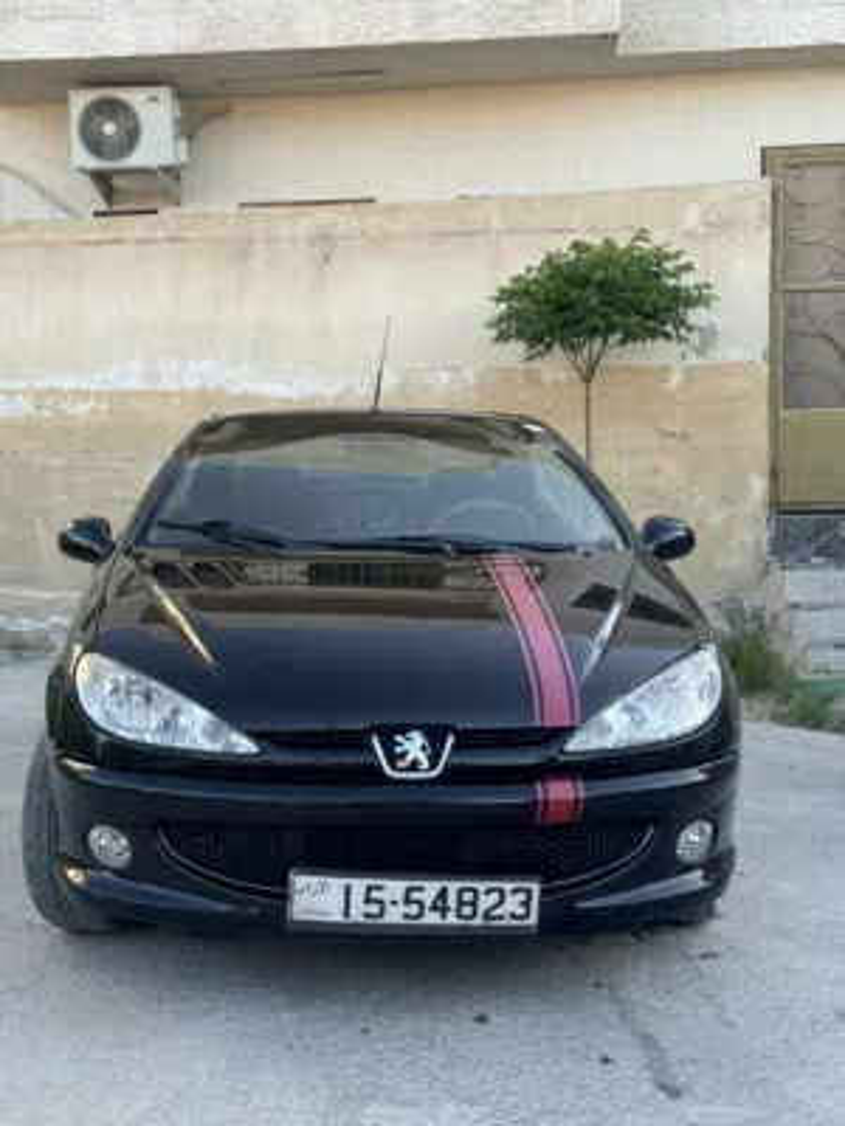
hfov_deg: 30.3
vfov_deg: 39.7
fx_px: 1562
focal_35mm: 48
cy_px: 563
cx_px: 422
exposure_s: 1/383
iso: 64
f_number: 1.78
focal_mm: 6.76
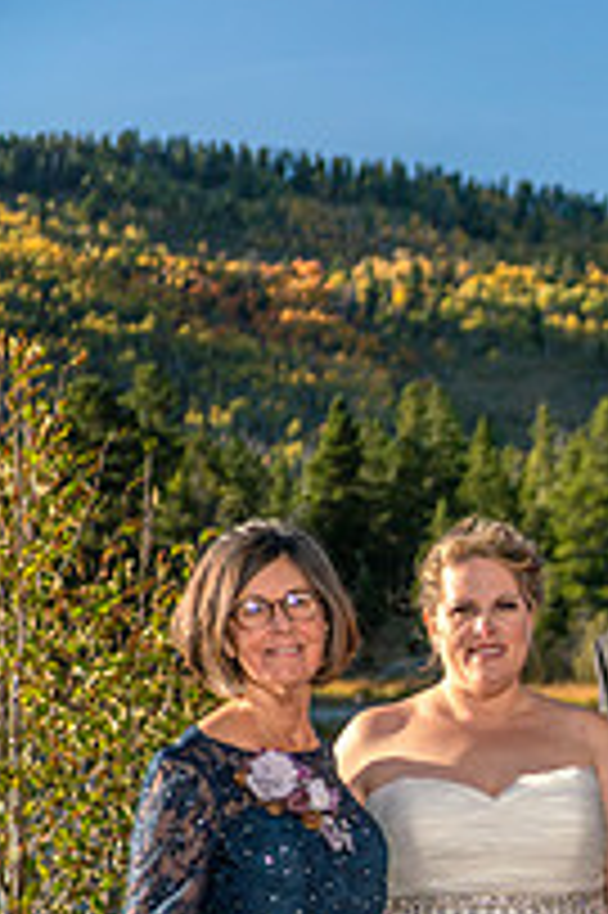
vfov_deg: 19.8
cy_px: 914
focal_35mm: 100
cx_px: 649
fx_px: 2537
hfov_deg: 13.4
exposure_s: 1/4000
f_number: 2.8
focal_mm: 45
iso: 250
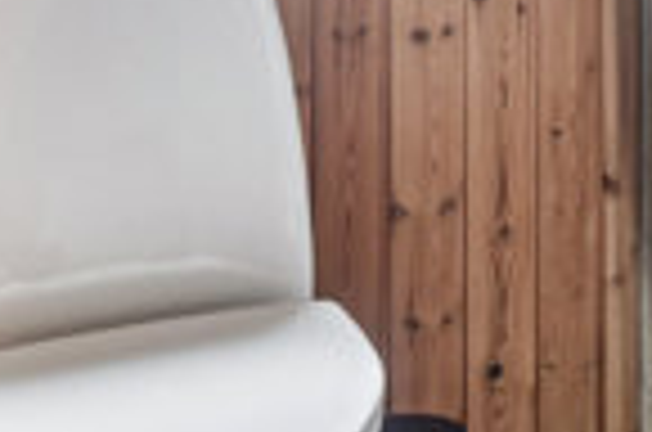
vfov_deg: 11.9
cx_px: 1259
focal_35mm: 105
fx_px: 1897
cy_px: -349
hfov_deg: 15.8
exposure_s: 1
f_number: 4
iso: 400
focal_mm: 19
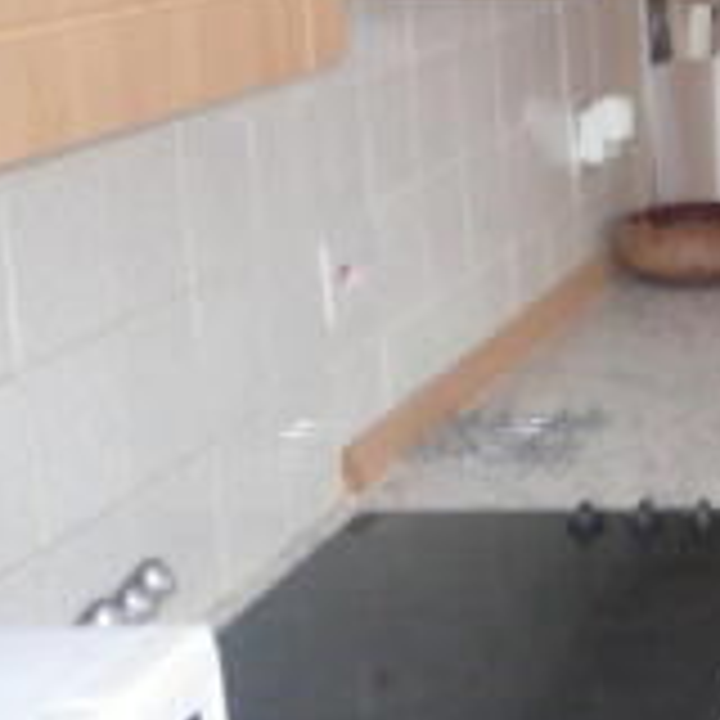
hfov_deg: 16.4
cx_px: 1267
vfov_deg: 19.1
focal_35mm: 90
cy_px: 169
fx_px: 2118
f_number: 2.8
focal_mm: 4.6
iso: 160
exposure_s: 1/30
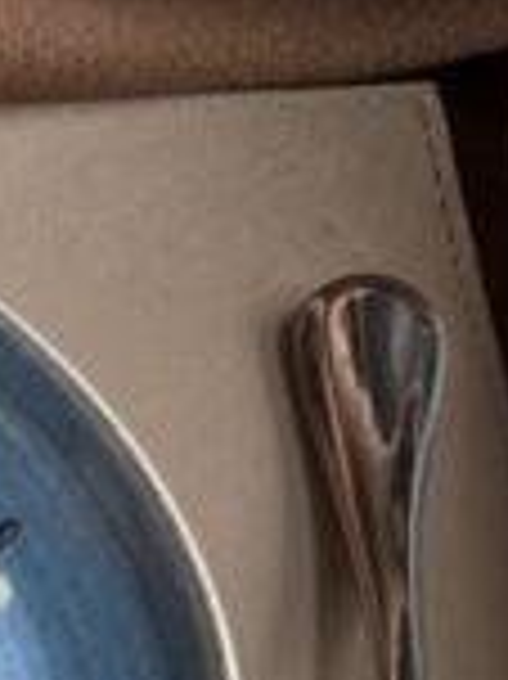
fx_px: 3194
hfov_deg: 8.4
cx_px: -692
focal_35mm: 163
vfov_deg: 9.4
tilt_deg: -65.0
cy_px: 2081
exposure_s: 1/90
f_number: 1.78
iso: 250
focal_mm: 6.86
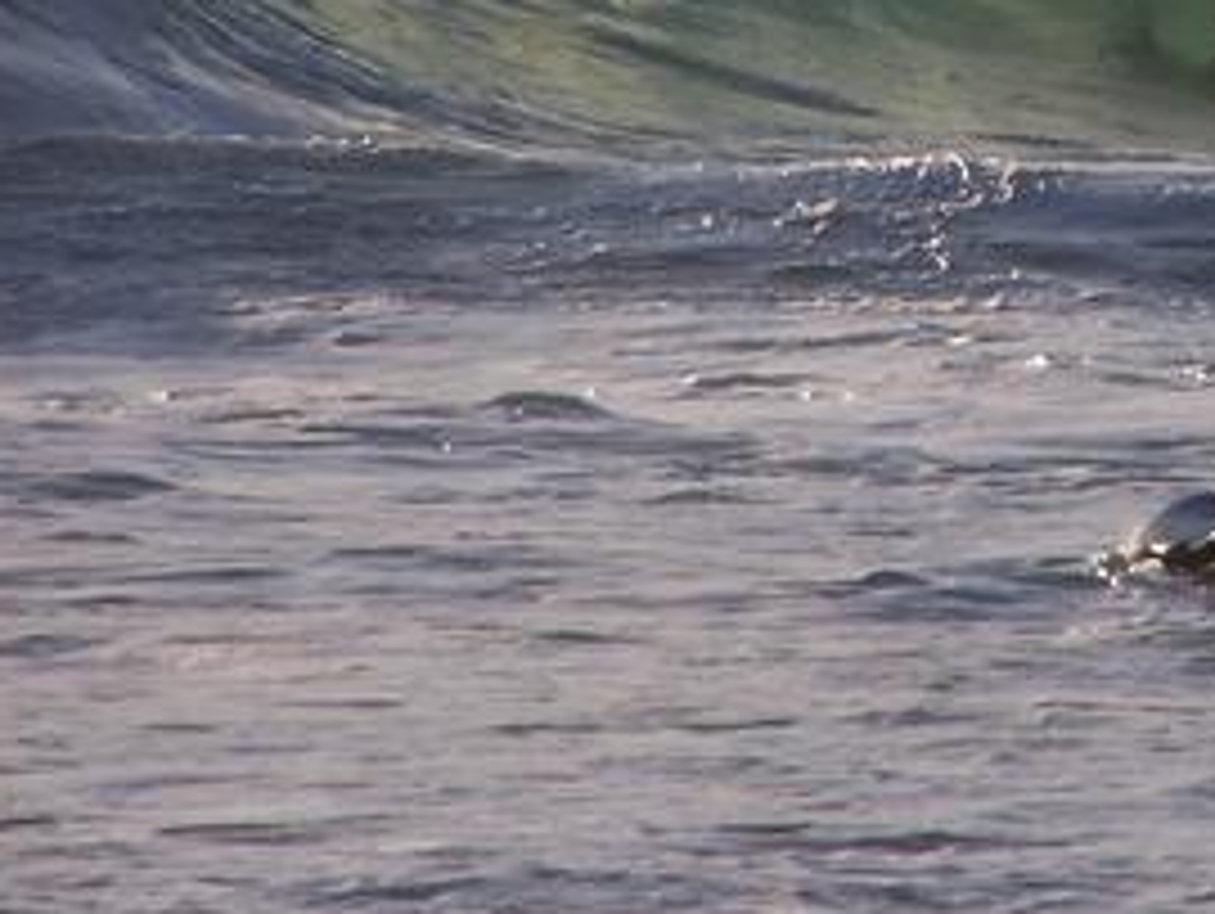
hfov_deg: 2.6
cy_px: 126
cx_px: 1181
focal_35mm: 772
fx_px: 27121
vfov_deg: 1.9
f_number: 7.1
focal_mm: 63
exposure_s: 1/500
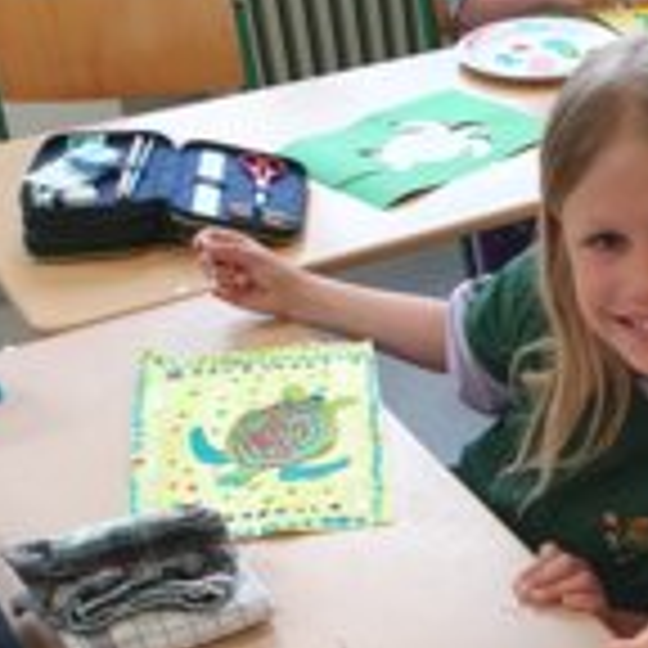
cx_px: 662
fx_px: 1355
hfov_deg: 25.4
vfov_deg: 25.7
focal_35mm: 64
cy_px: 626
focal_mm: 4.32
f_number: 2.4
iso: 160
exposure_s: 1/100
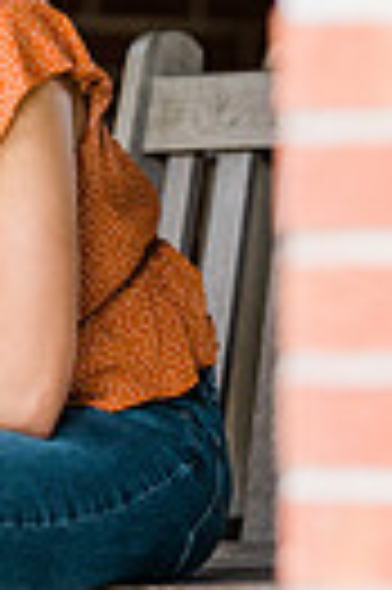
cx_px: 27
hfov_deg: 2.8
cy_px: 347
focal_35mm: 498
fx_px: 8155
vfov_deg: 4.1
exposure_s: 1/500
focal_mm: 145
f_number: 2.8
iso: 640
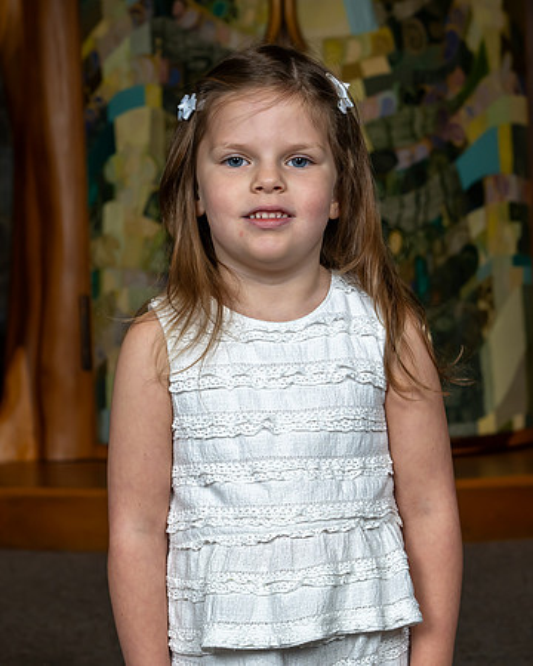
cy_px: 289
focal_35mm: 101
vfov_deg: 18.9
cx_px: 270
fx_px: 2001
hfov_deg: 15.2
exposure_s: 1/200
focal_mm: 63
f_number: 7.1
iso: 500
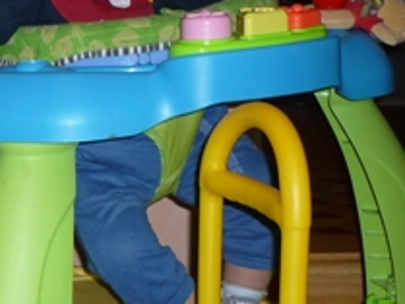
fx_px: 1182
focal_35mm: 101
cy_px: 188
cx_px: -192
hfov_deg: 17.6
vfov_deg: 14.6
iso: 100
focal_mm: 5.5
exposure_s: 1/30
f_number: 2.8
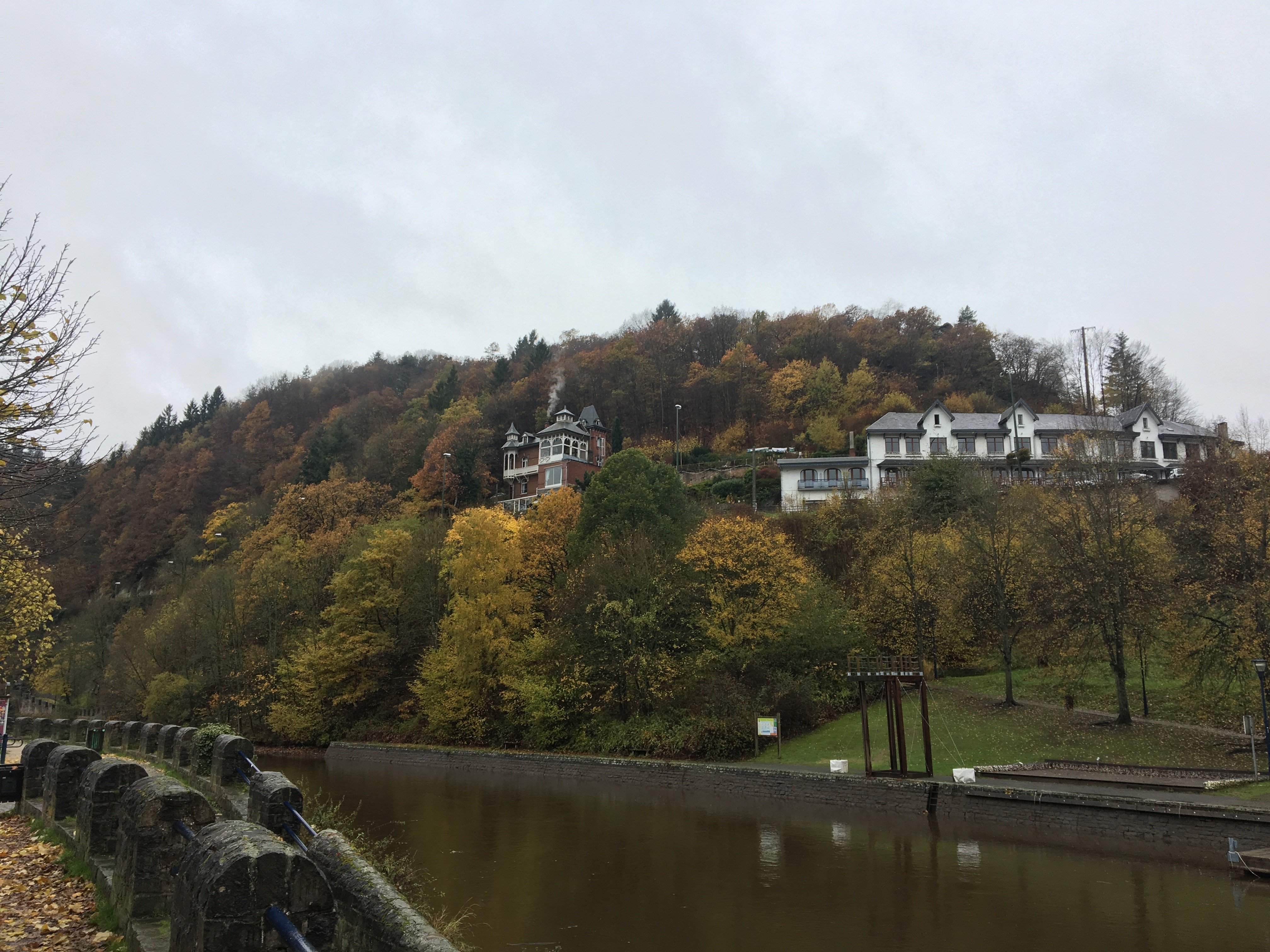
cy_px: 476
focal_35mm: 29
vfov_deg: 48.2
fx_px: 1064
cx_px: 635
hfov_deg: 61.7
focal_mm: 4.15
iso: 25
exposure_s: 1/132
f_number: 2.2
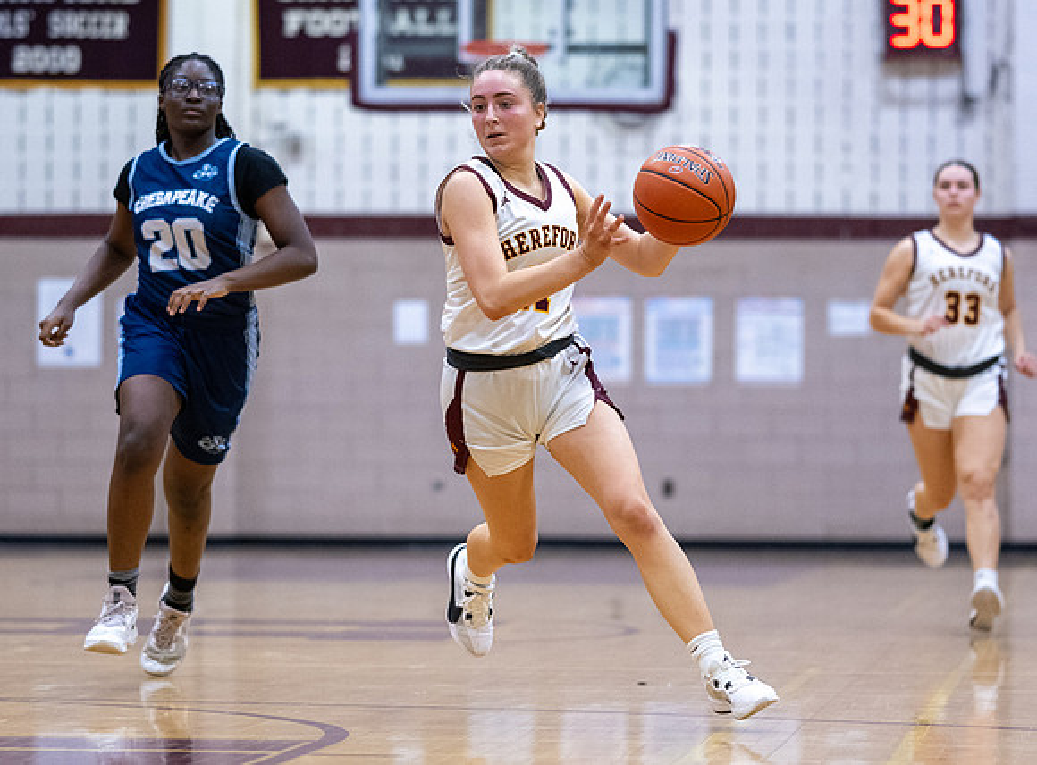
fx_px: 5016
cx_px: 537
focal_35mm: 168
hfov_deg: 11.8
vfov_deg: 8.7
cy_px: 395
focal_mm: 85
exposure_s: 1/1250
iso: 1600
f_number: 1.8
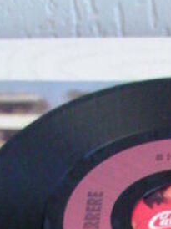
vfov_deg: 9.8
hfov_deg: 8.0
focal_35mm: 185
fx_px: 1220
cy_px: 494
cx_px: 185
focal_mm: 6.3
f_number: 3.5
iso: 200
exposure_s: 1/26.4
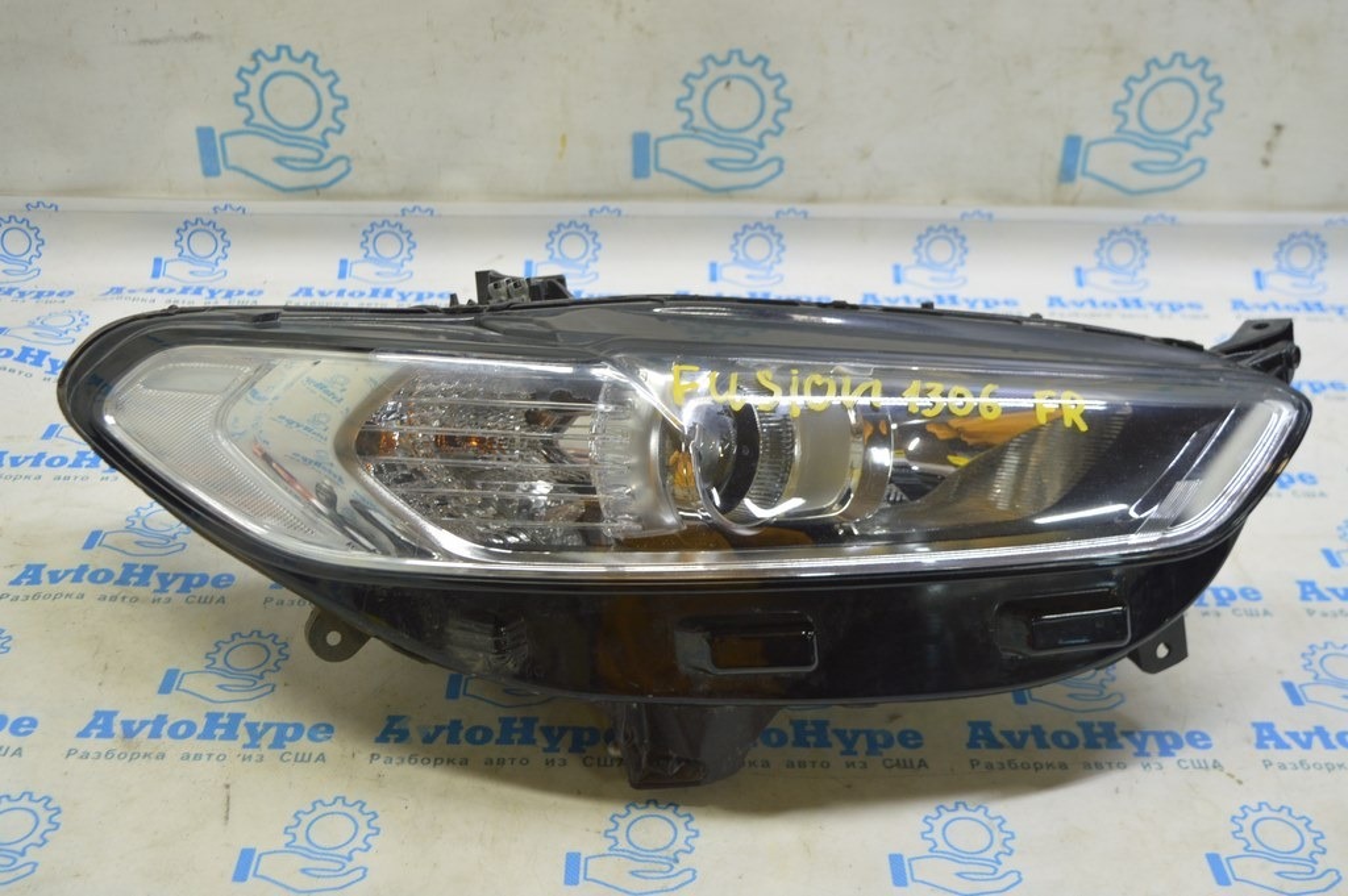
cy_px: 448
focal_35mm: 40
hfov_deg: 48.0
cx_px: 674
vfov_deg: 33.0
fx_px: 1515
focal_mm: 27
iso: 400
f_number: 5.6
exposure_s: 1/20
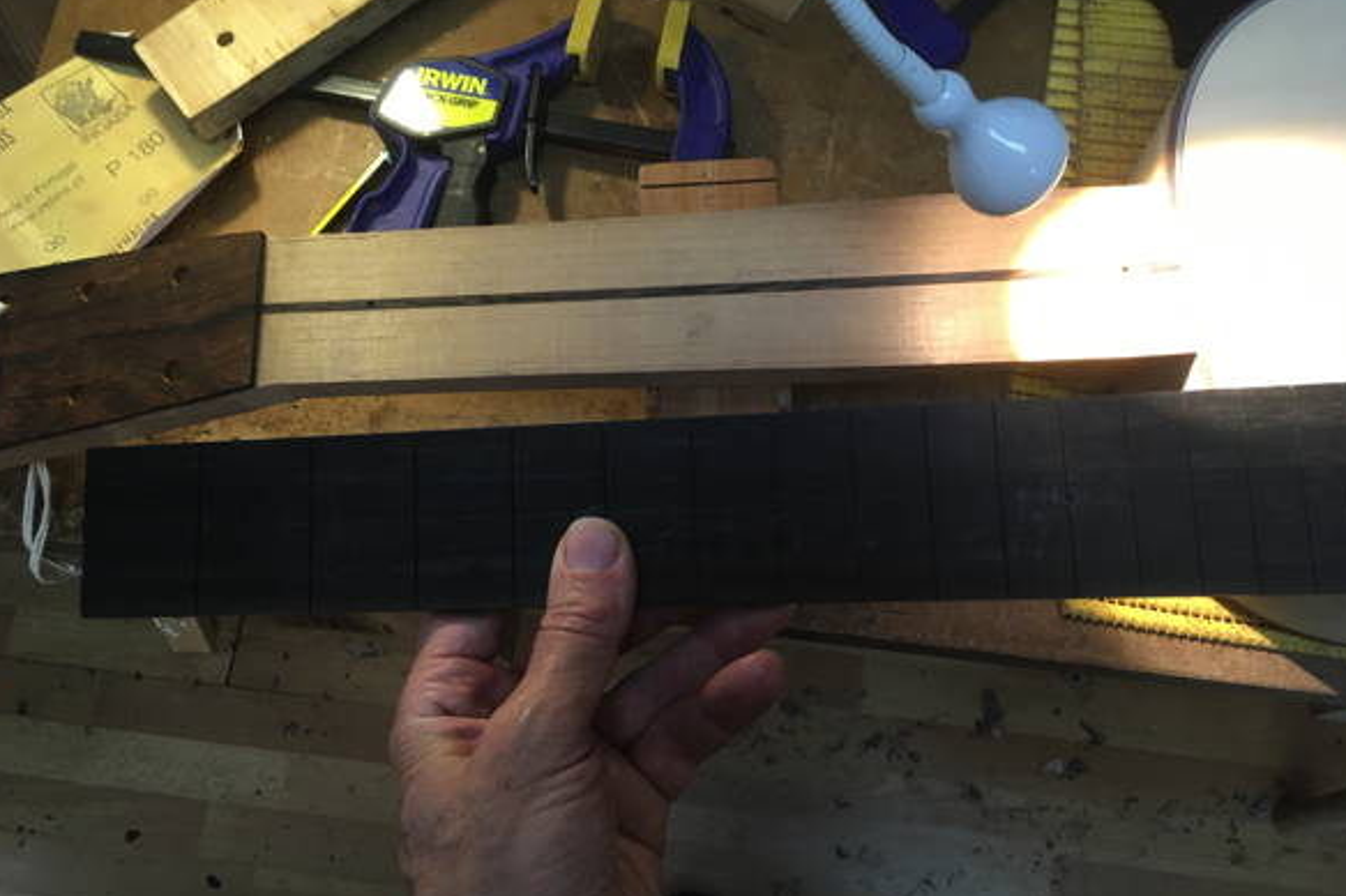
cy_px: 470
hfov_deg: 60.3
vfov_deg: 42.3
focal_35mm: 31
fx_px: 1159
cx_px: 668
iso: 40
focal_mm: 4.15
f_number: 2.2
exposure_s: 1/33
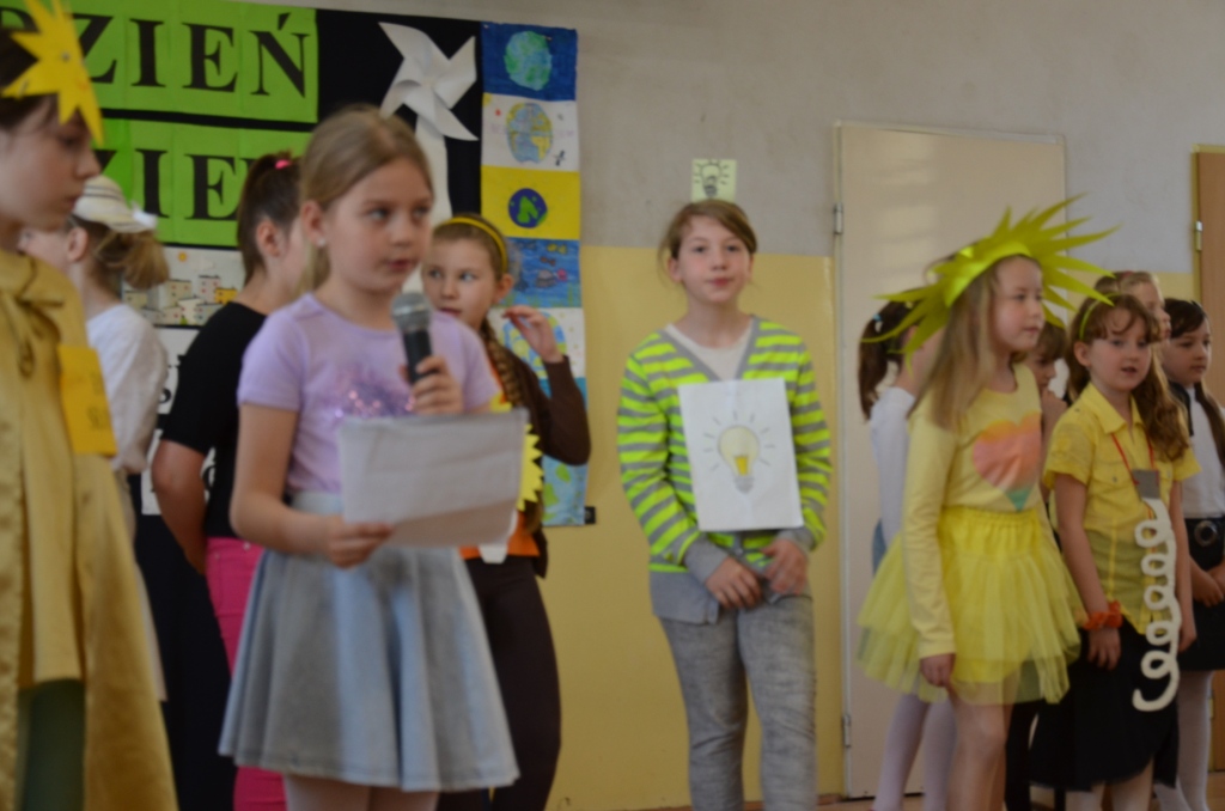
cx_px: 612
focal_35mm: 78
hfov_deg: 26.0
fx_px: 2648
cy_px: 406
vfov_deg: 17.4
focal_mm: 52
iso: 500
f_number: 5
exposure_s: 1/60
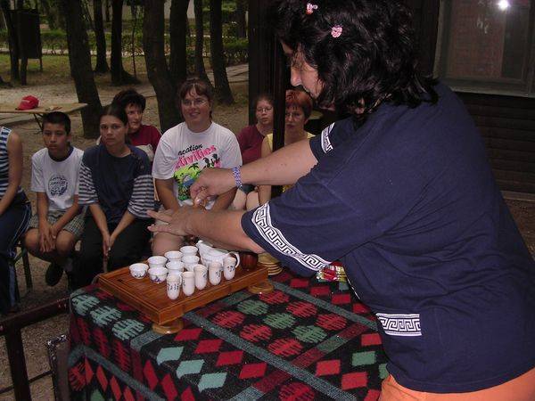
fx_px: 587
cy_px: 200
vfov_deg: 37.7
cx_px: 268
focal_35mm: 38
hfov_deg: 49.0
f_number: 2.8
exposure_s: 1/60.1
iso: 100
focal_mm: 5.8
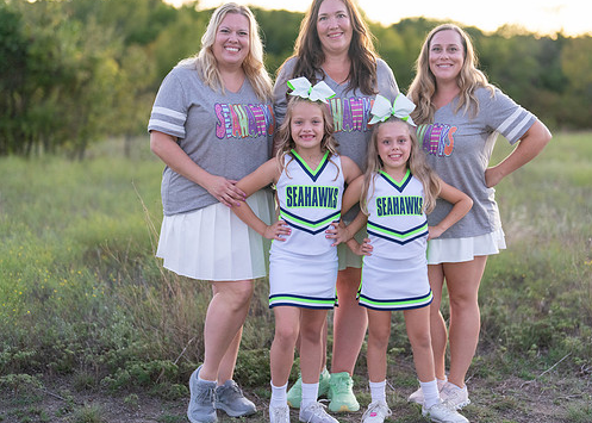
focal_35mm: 62
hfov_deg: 31.7
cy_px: 200
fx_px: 1042
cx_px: 336
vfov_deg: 22.9
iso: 1000
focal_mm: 50
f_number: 1.2
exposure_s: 1/320
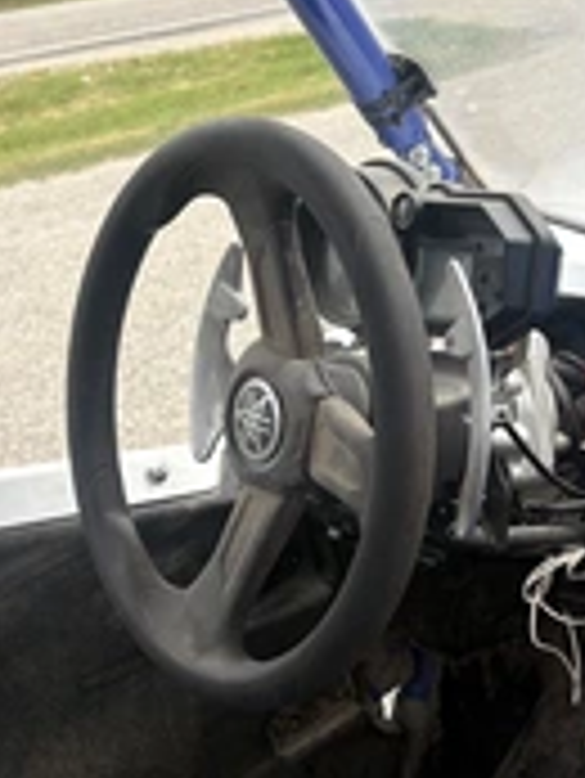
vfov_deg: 31.8
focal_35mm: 60
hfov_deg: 23.8
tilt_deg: -25.1
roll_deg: +6.4
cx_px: 522
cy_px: 540
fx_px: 1350
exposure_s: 1/1287
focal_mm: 5.96
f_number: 1.6
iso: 50
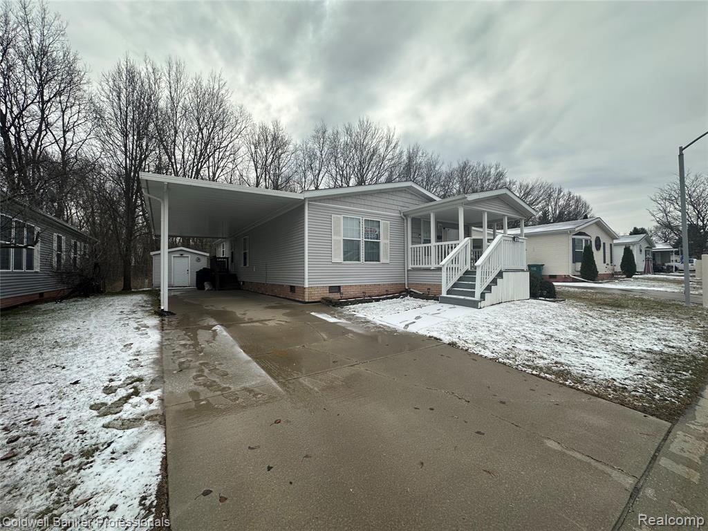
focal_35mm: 14
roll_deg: +0.0
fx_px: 286
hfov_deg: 102.1
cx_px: 354
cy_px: 266
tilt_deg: +1.0
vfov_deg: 85.7
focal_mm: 2.22
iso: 40
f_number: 2.2
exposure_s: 1/1715
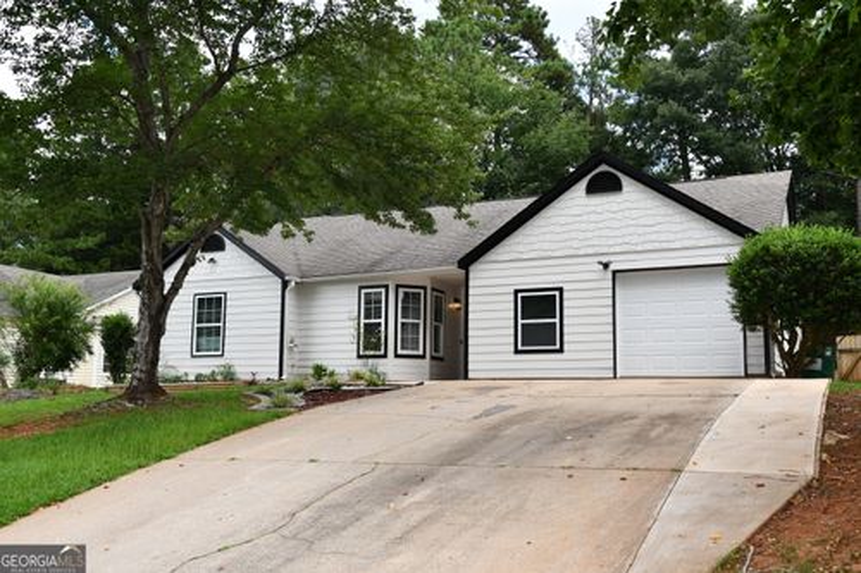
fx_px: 885
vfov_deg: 35.9
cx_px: 430
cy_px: 286
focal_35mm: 37
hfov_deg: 51.9
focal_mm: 25
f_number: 6.3
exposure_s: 1/160
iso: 100
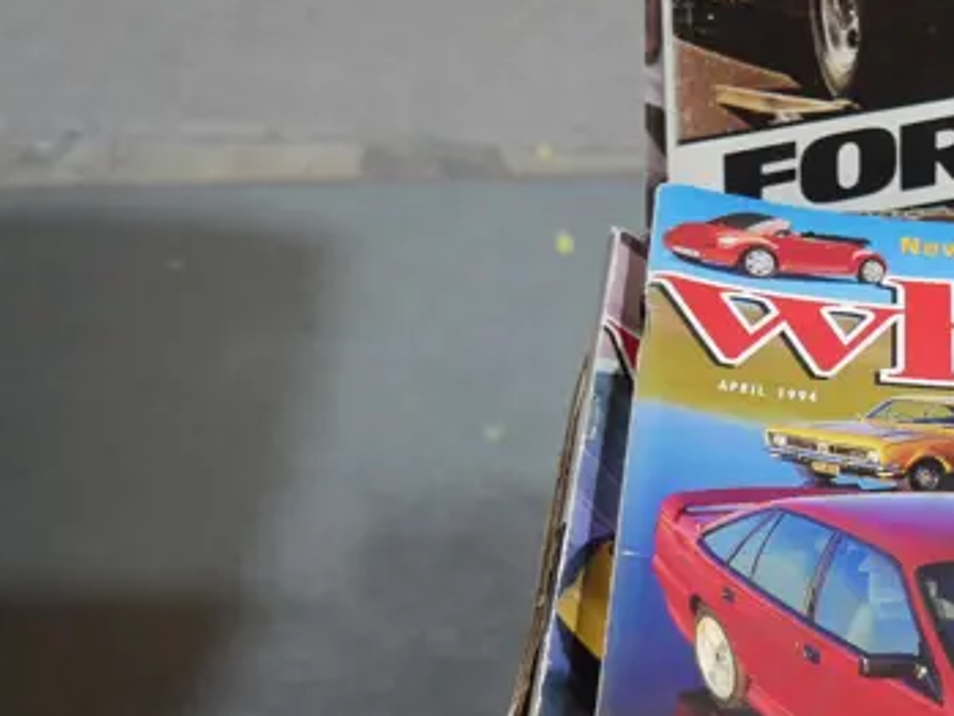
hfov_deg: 19.4
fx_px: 2591
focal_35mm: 94
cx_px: 1208
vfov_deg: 15.7
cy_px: 348
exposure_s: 1/60
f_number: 3.6
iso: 250
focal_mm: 16
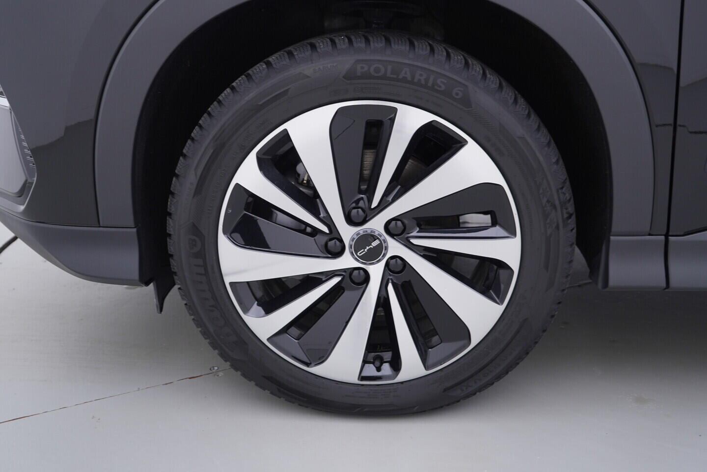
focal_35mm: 36
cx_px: 354
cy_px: 236
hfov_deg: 53.1
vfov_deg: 36.9
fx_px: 707
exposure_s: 1/60
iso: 125
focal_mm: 24
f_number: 3.5
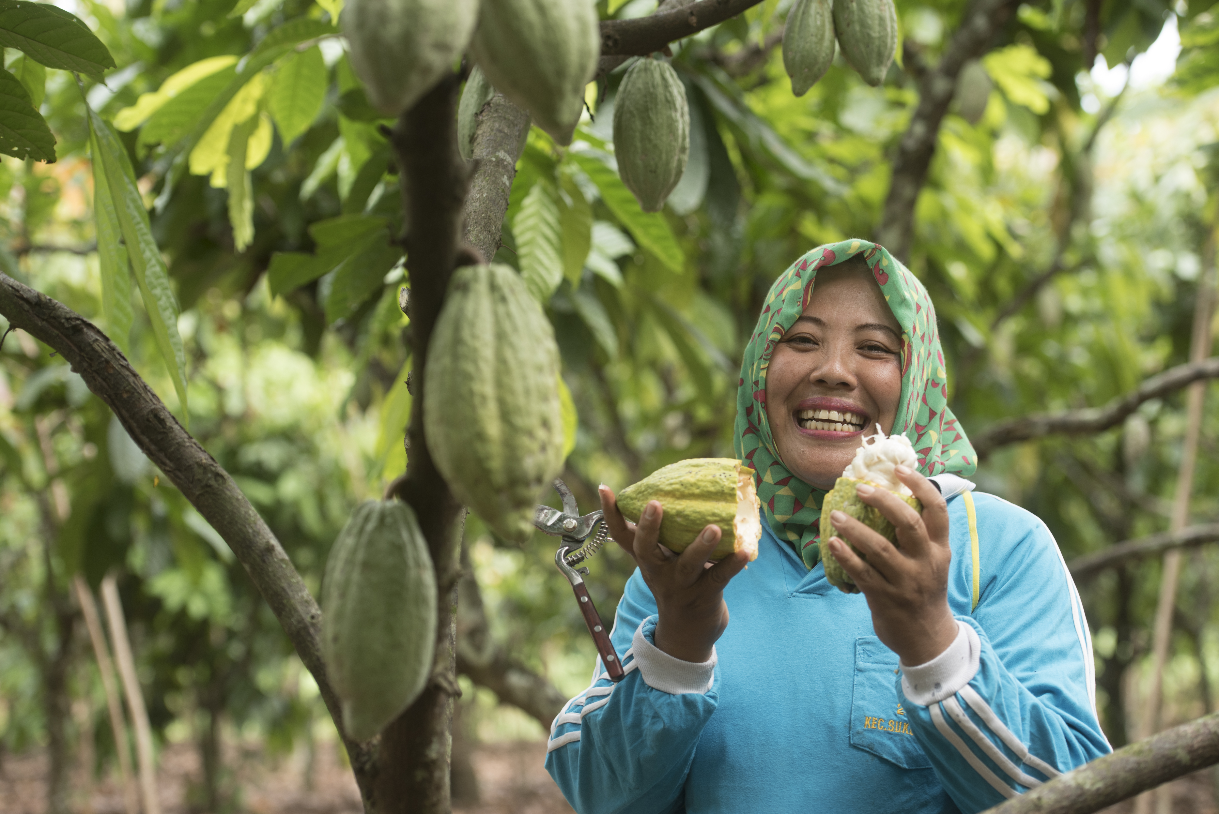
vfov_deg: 18.2
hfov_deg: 27.0
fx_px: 2540
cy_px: 407
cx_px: 610
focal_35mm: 75
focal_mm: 75
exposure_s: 1/100
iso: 200
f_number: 3.5
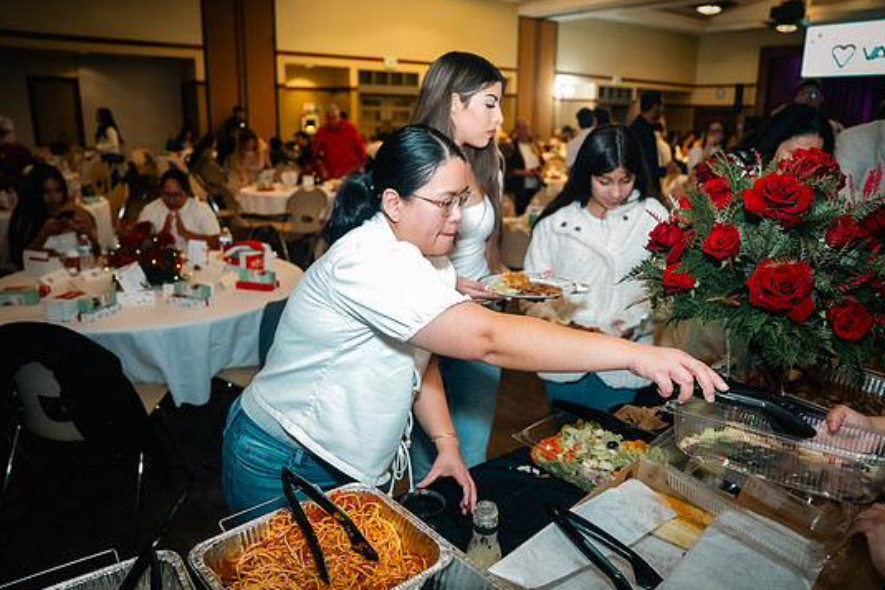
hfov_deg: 69.4
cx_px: 460
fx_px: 639
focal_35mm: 26
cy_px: 288
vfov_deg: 49.6
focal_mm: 24
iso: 1600
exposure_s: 1/100
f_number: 2.8
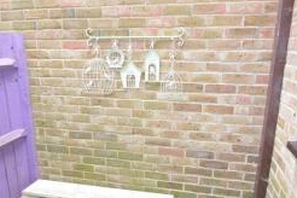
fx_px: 239
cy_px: 112
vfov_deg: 44.9
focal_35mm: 29
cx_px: 136
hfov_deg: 63.6
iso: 400
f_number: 4.5
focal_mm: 10
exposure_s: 1/80
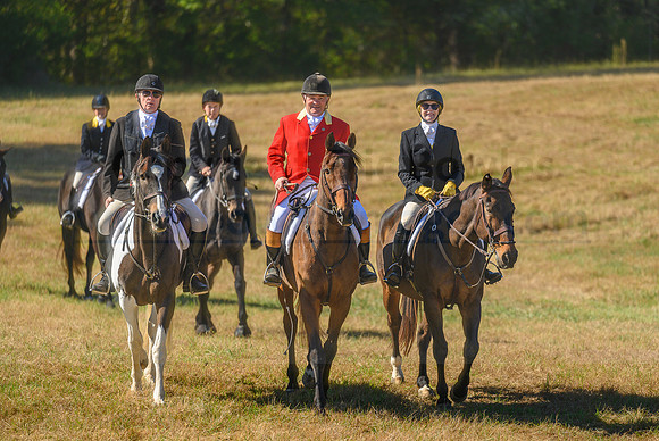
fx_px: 4485
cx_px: 404
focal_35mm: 245
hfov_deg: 8.4
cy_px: 227
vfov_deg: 5.6
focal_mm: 200
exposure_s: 1/640
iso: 100
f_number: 3.2
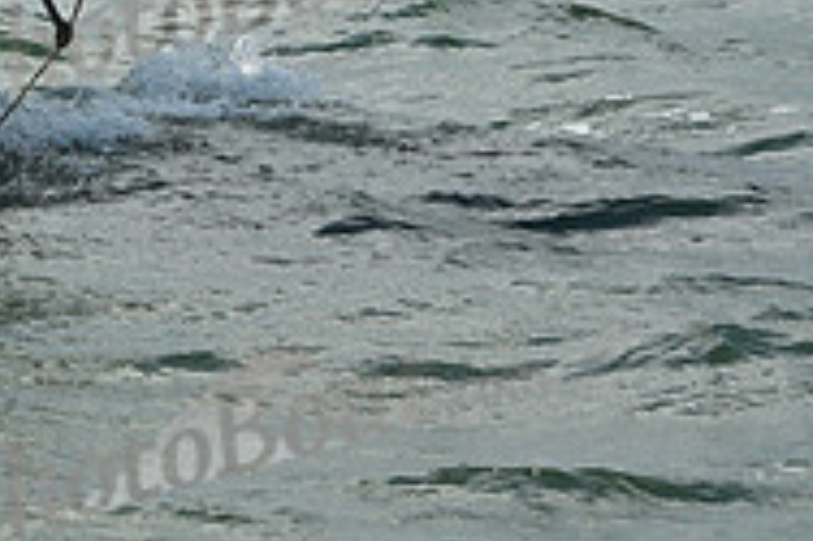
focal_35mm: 241
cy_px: -167
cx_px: -281
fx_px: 5438
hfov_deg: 8.4
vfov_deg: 5.7
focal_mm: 78
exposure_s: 1/1250
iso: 250
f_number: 9
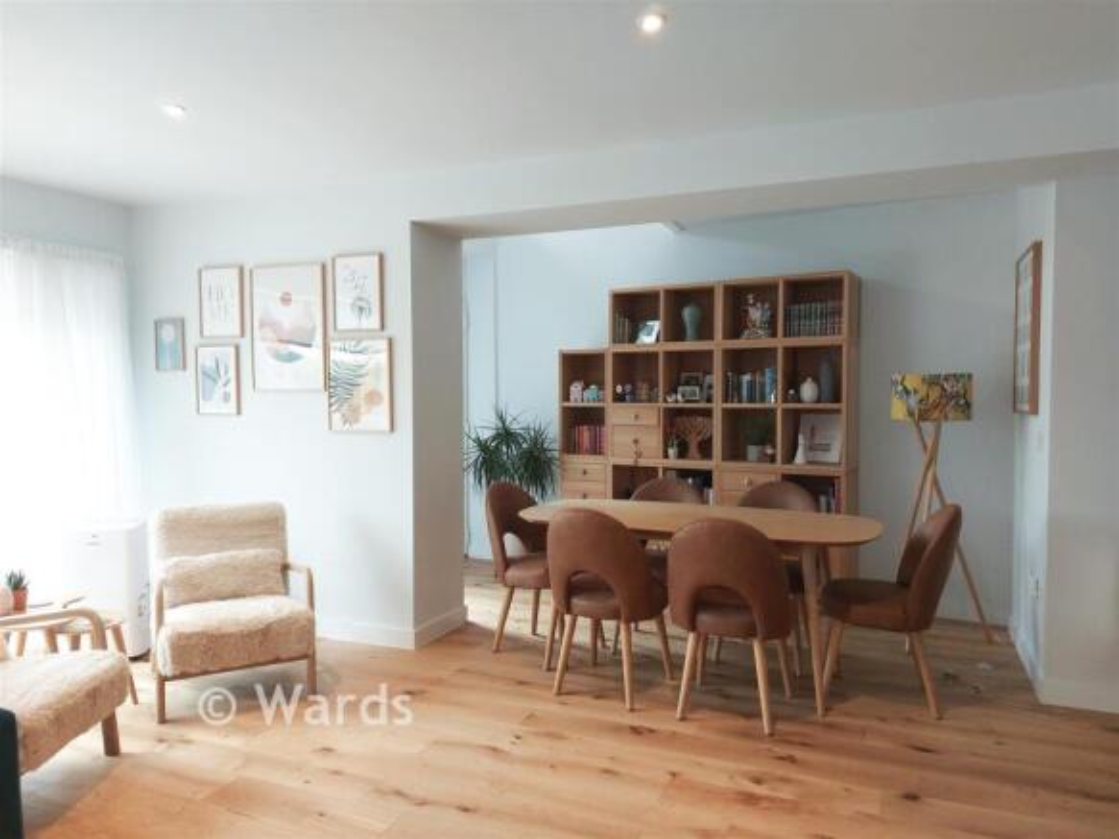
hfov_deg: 71.6
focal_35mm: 24
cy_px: 420
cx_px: 560
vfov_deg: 56.8
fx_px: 776
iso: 125
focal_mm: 5.23
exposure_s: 1/50
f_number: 1.8
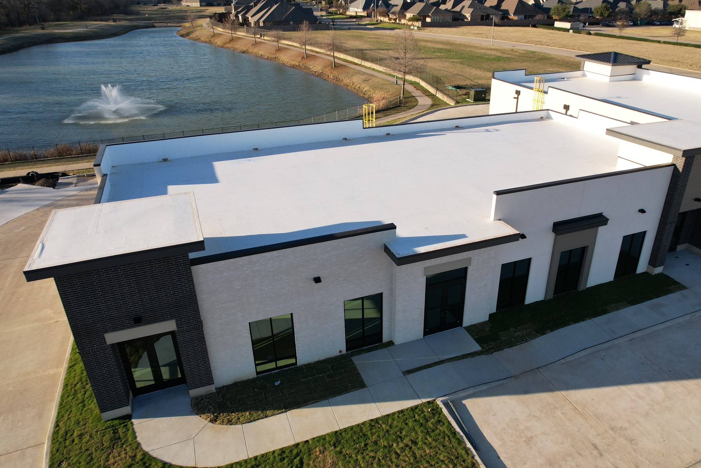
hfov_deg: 71.3
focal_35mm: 25
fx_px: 487
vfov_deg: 51.3
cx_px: 387
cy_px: 235
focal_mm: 8.38
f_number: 2.8
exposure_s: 1/180
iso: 130
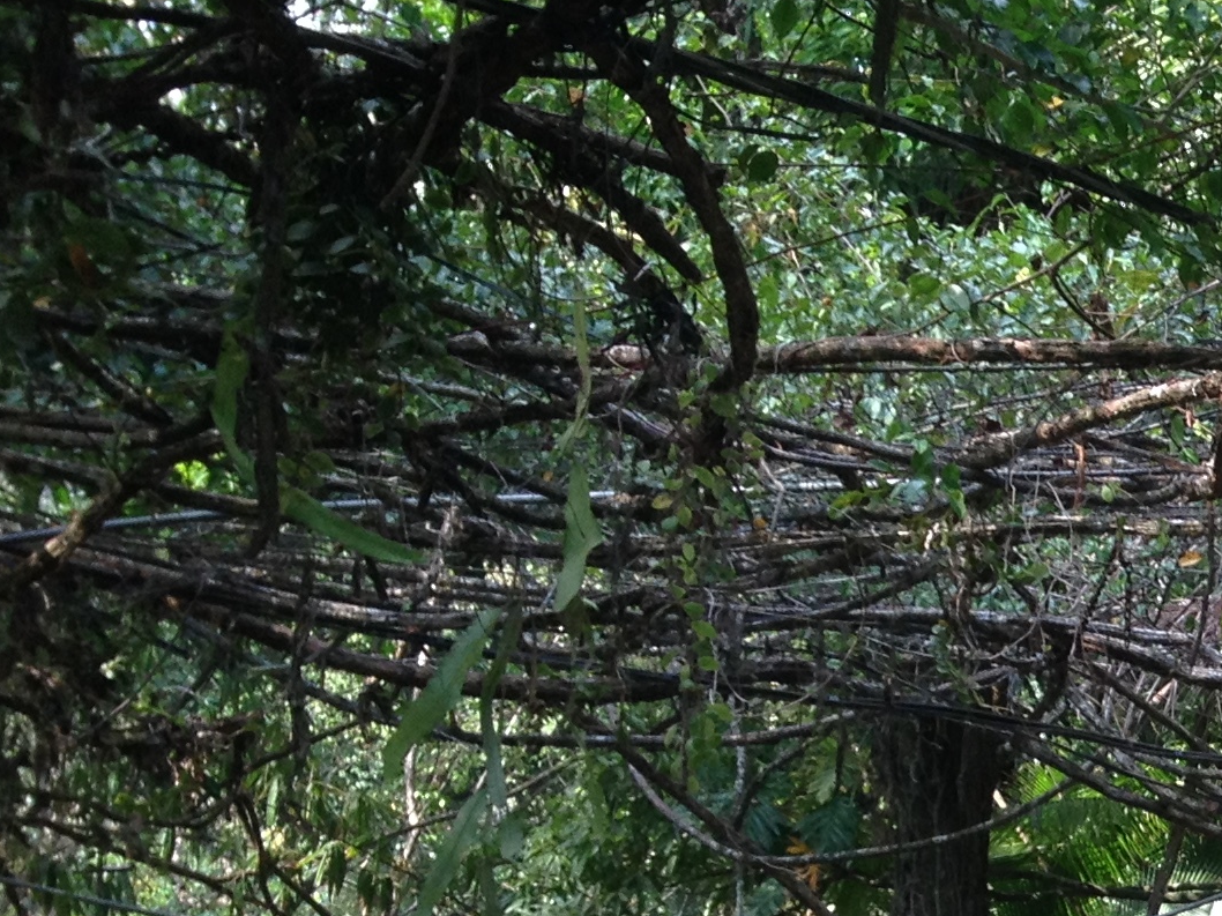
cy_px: 1072
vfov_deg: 13.4
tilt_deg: +3.1
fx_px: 3812
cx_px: 1855
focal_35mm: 108
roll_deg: +0.1
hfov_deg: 16.5
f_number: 2.4
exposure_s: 1/120
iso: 50
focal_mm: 4.28
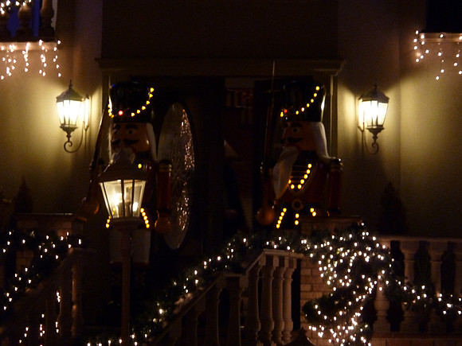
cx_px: 231
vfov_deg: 7.6
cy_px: 173
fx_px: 2616
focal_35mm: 196
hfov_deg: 10.1
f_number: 4.5
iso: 400
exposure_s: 1/5
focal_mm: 32.1
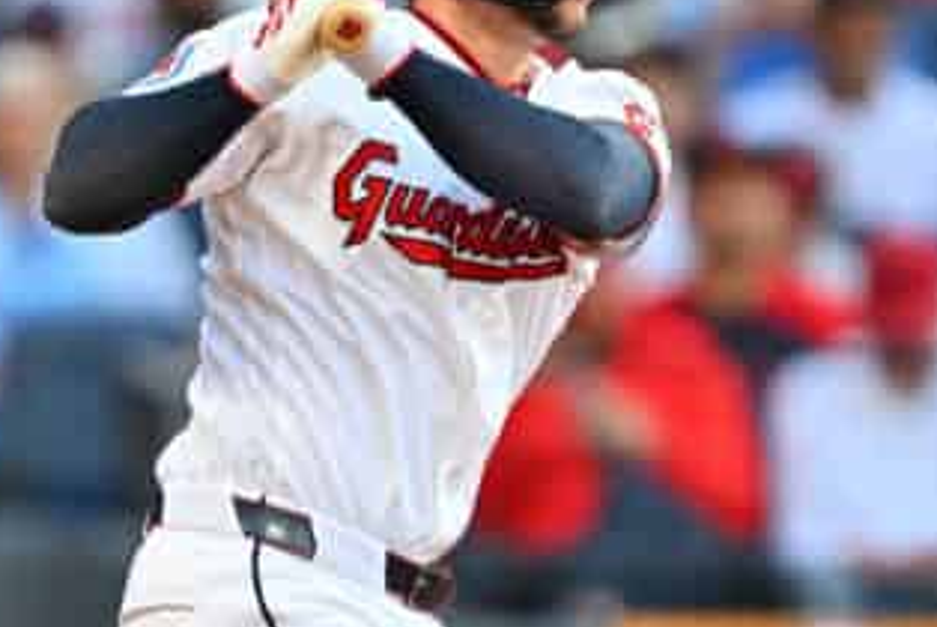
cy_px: 572
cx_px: 337
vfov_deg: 1.1
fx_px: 33971
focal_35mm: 1304
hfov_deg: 1.6
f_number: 2.8
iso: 720
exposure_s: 1/2000
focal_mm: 400
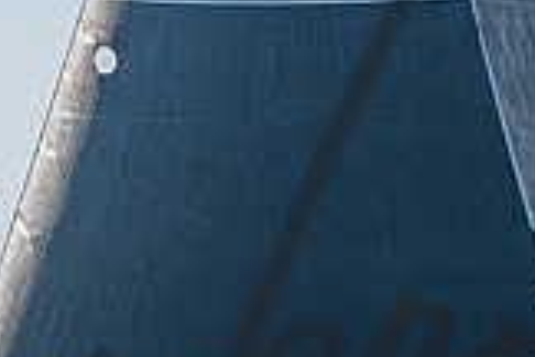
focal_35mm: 670
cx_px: 626
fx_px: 9956
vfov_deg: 2.1
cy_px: 252
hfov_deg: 3.1
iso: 400
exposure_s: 1/1600
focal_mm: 145
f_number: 6.3
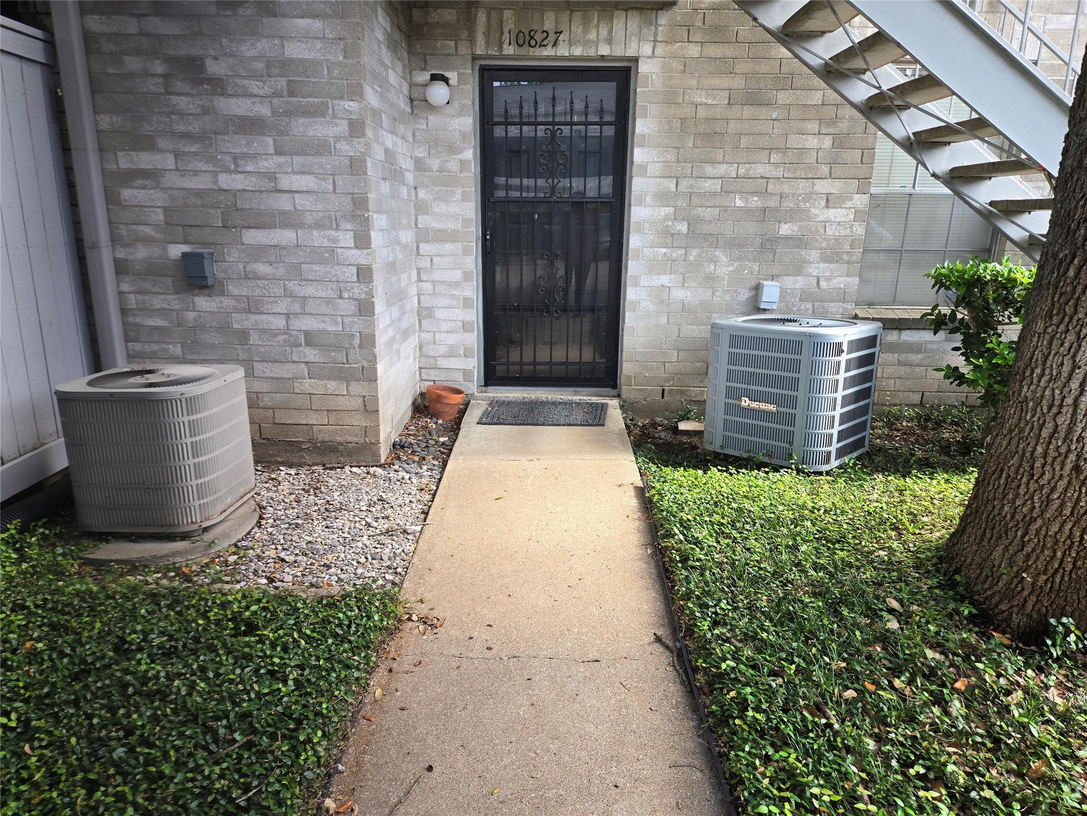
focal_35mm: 23
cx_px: 544
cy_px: 408
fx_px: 722
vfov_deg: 58.9
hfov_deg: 73.9
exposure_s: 1/180
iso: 64
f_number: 1.8
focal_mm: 5.4
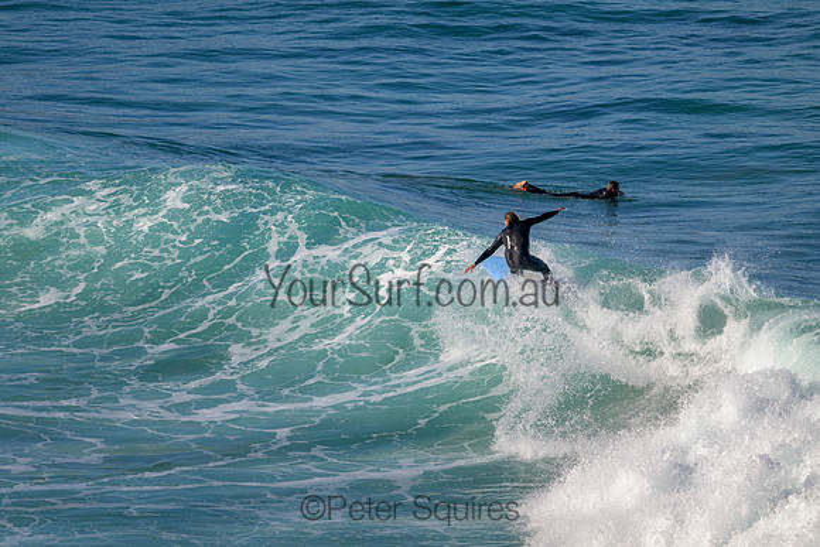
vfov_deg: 3.4
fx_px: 9113
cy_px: 274
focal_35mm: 400
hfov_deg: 5.2
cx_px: 410
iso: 1100
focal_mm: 400
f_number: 11
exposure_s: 1/2000
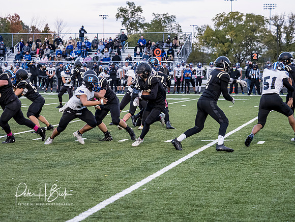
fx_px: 937
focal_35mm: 110
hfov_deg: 17.9
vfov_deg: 13.5
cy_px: 111
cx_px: 148
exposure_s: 1/1000
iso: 2500
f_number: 2.8
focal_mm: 55
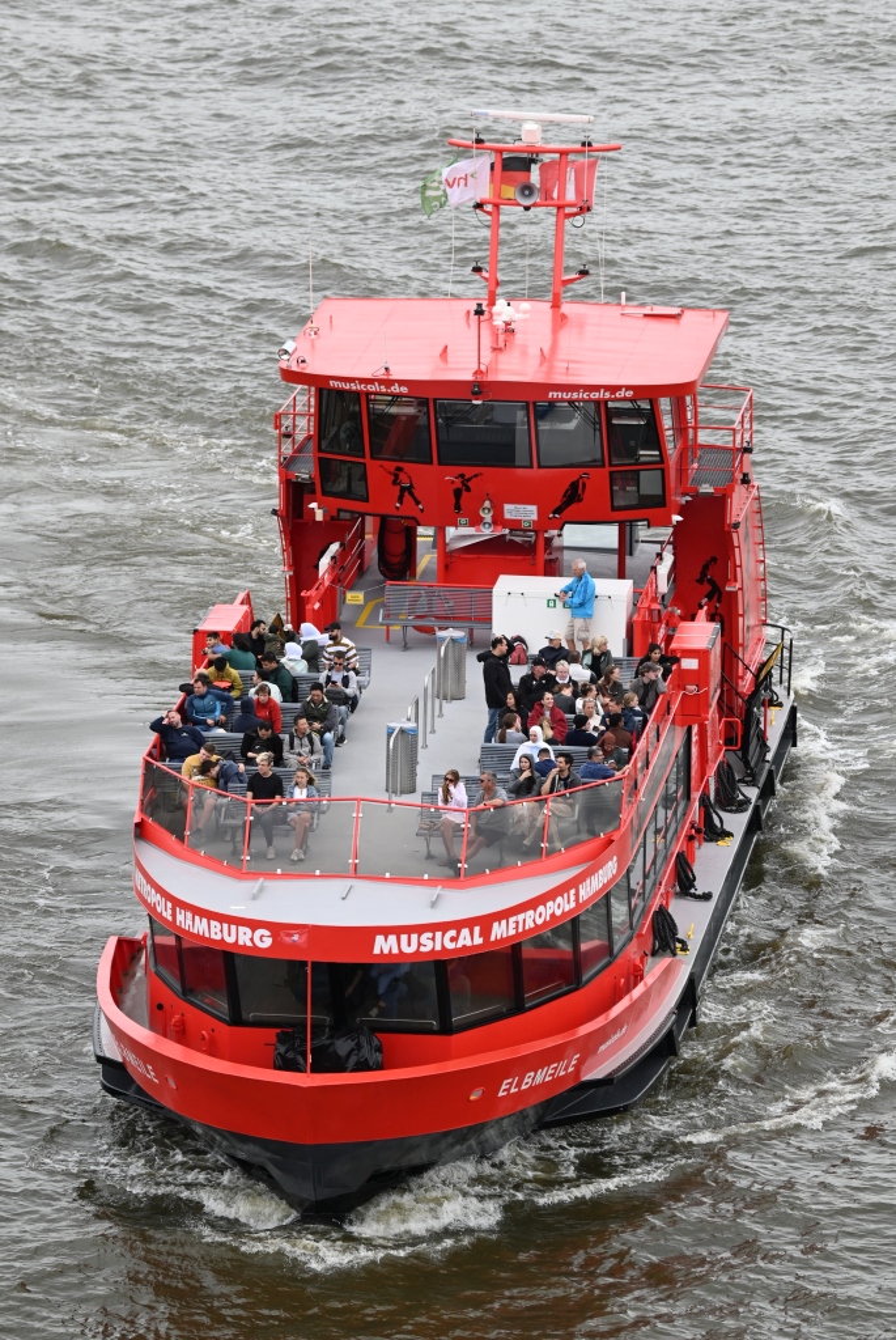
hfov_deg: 6.6
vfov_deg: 9.8
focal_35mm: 210
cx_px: 448
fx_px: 7821
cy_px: 670
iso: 400
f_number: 5.3
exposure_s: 1/1000
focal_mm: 210
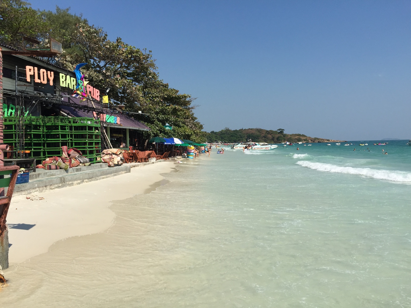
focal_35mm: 29
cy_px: 154
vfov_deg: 48.2
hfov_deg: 61.7
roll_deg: +0.0
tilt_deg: -1.9
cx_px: 206
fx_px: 344
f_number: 2.2
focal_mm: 4.15
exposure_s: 1/3300
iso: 32
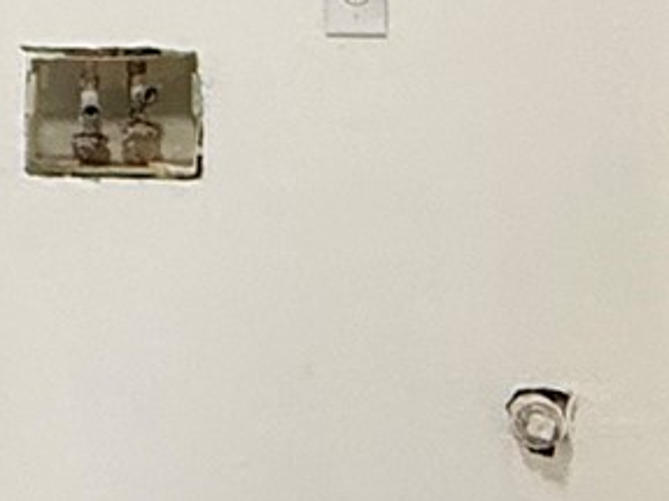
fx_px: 1932
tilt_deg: +0.5
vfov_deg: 14.3
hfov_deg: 16.3
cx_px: -562
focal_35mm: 100
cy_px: -103
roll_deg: +0.6
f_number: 2.2
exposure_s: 1/120
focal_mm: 2.22
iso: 320
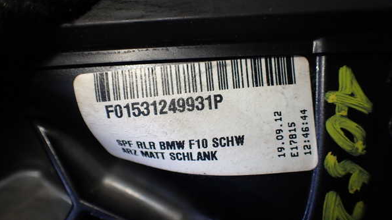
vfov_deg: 35.6
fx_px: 343
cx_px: 196
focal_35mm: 33
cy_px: 108
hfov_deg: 59.5
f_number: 2.3
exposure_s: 1/125
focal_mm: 5.4
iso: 100
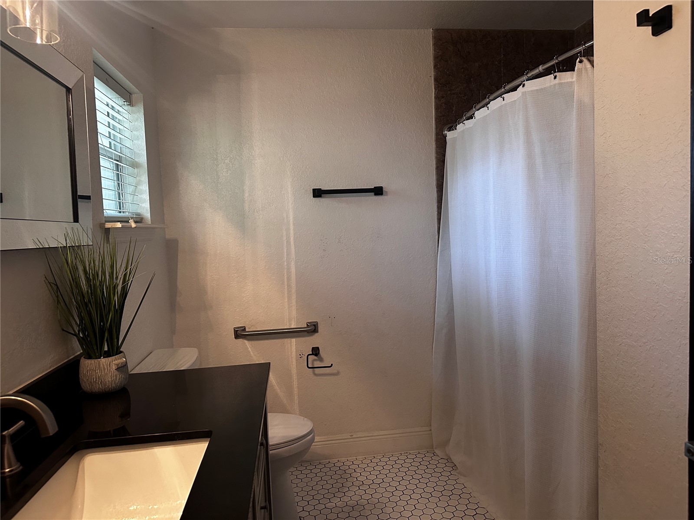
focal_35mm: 24
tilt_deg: -4.1
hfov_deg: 71.6
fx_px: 481
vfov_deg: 56.8
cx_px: 347
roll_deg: +1.9
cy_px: 260
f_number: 1.78
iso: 500
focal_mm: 6.86
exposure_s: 1/60
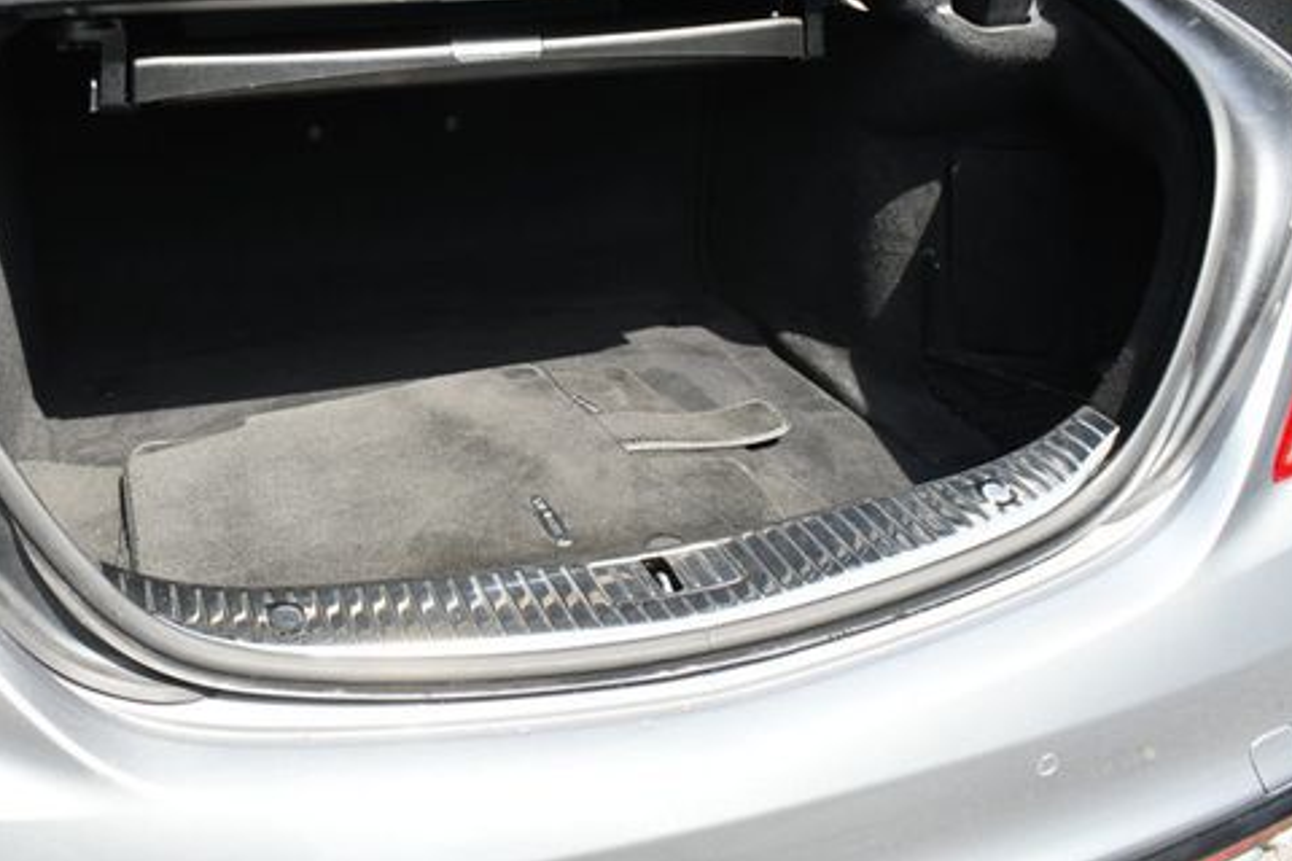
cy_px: 296
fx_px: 1435
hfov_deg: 48.1
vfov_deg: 33.1
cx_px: 509
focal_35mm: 40
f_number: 5.6
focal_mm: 20
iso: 220
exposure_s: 1/250
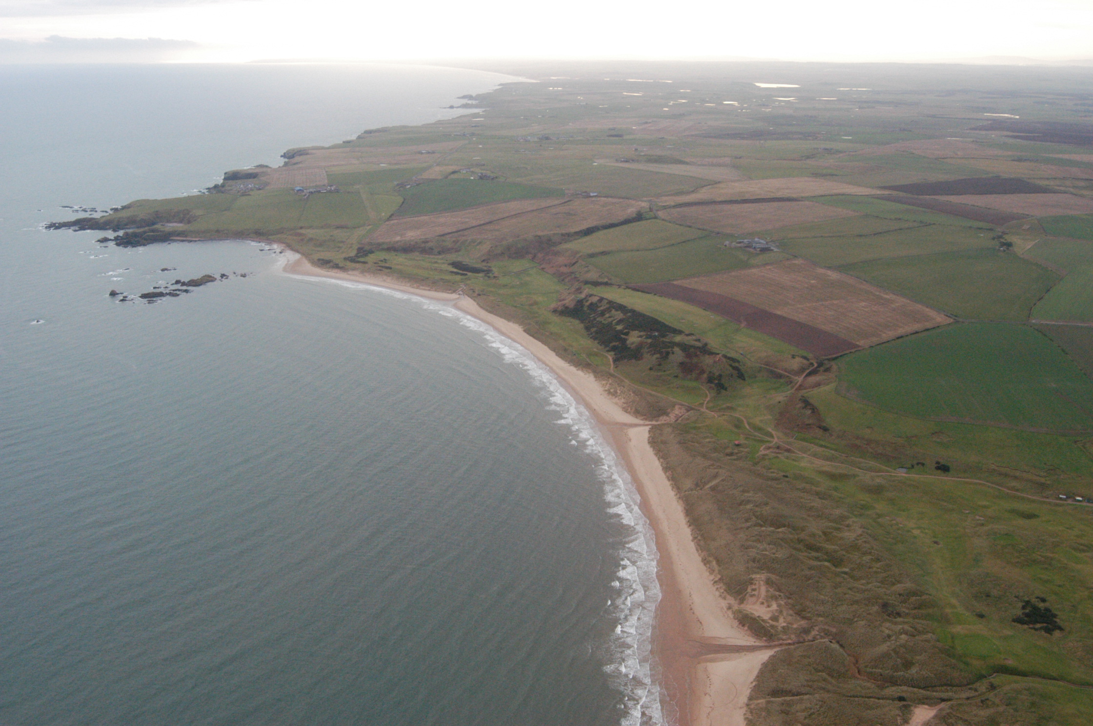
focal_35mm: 32
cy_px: 363
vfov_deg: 41.6
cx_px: 546
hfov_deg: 59.5
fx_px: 955
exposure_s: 1/320
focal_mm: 21
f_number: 9
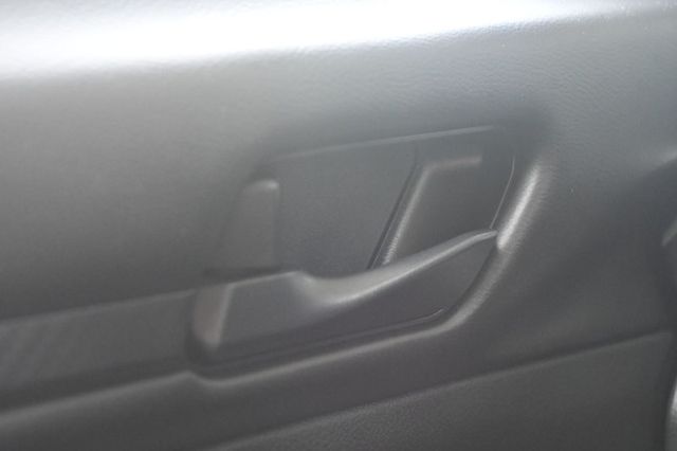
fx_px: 1353
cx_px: 338
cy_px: 226
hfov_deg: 28.1
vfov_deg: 18.9
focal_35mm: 72
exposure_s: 1/80
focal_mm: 48
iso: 3200
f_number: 5.3
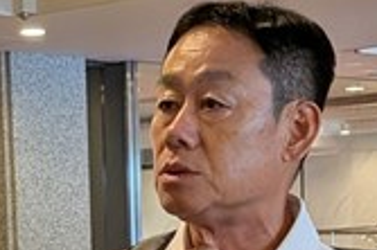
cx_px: 128
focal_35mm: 116
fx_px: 1214
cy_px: 400
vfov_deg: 11.2
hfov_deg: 17.6
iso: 573
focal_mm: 4.53
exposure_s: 1/120
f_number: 1.7
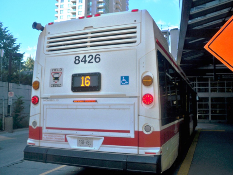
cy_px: 88
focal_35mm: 35
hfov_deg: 52.6
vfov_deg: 40.7
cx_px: 116
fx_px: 236
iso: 64
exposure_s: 1/320
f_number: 3.1
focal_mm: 6.3
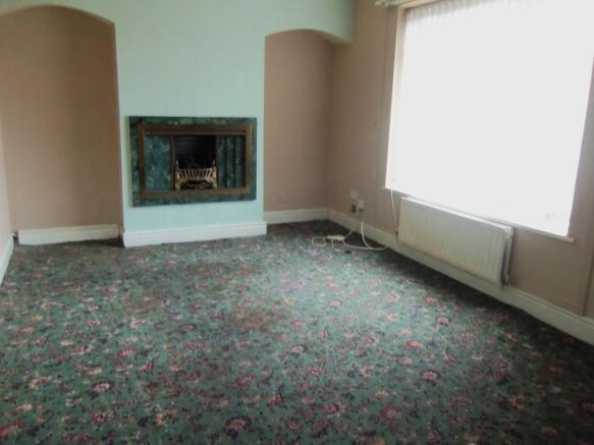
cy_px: 222
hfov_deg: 63.5
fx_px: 480
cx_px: 297
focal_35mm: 28
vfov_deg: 49.7
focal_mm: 5.1
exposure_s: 1/6
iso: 400
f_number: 3.9
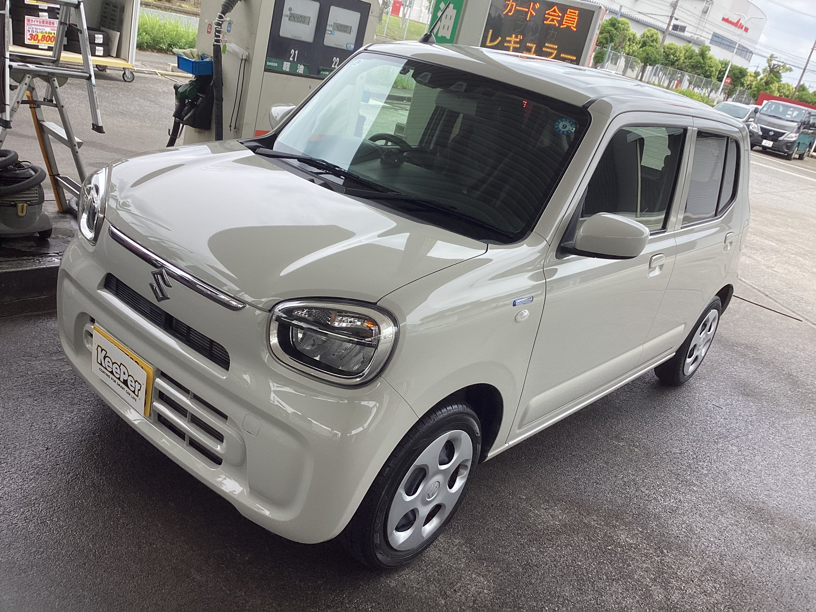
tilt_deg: -17.4
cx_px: 408
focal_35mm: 31
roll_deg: -14.5
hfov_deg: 58.4
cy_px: 306
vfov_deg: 45.4
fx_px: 731
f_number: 2.4
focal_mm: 3.3
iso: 25
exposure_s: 1/357
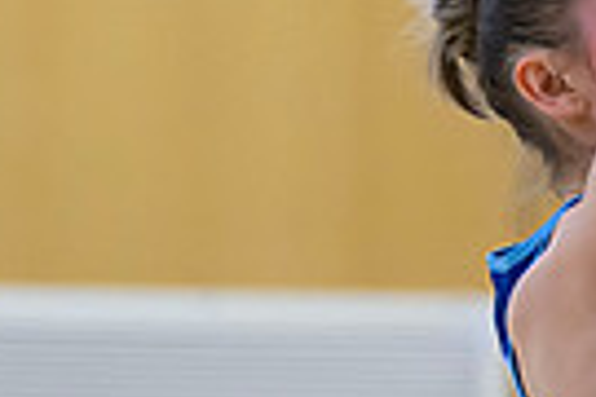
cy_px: -425
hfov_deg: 2.6
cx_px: 1050
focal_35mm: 792
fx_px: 13111
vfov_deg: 1.7
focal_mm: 135
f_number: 3.2
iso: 3200
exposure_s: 1/1000
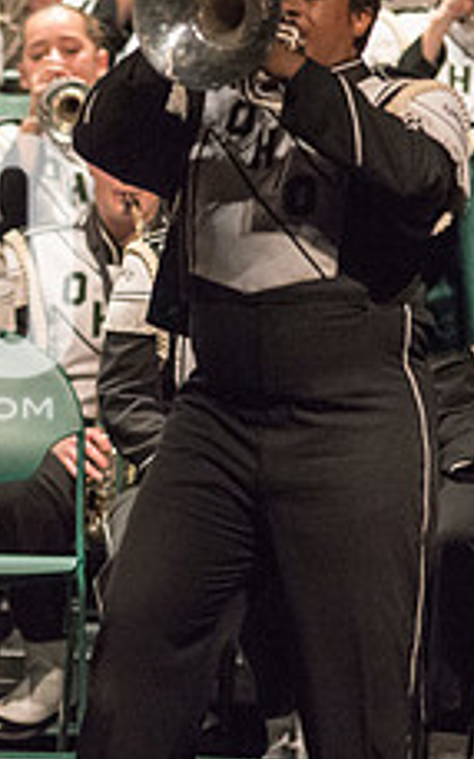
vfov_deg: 2.7
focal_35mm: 775
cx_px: -176
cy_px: 290
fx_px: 16028
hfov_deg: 1.7
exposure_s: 1/500
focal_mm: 300
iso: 4000
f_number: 2.8
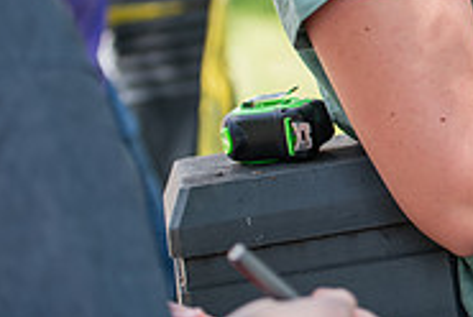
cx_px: 670
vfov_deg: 6.2
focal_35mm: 219
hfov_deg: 9.2
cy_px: -175
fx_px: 2882
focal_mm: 70
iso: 160
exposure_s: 1/320
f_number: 3.2
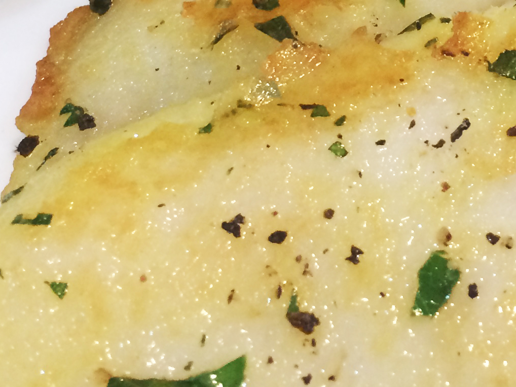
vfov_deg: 15.2
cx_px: 520
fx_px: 1386
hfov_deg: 20.4
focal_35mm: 93
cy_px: -110
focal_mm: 4.15
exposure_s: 1/33
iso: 160
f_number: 2.2
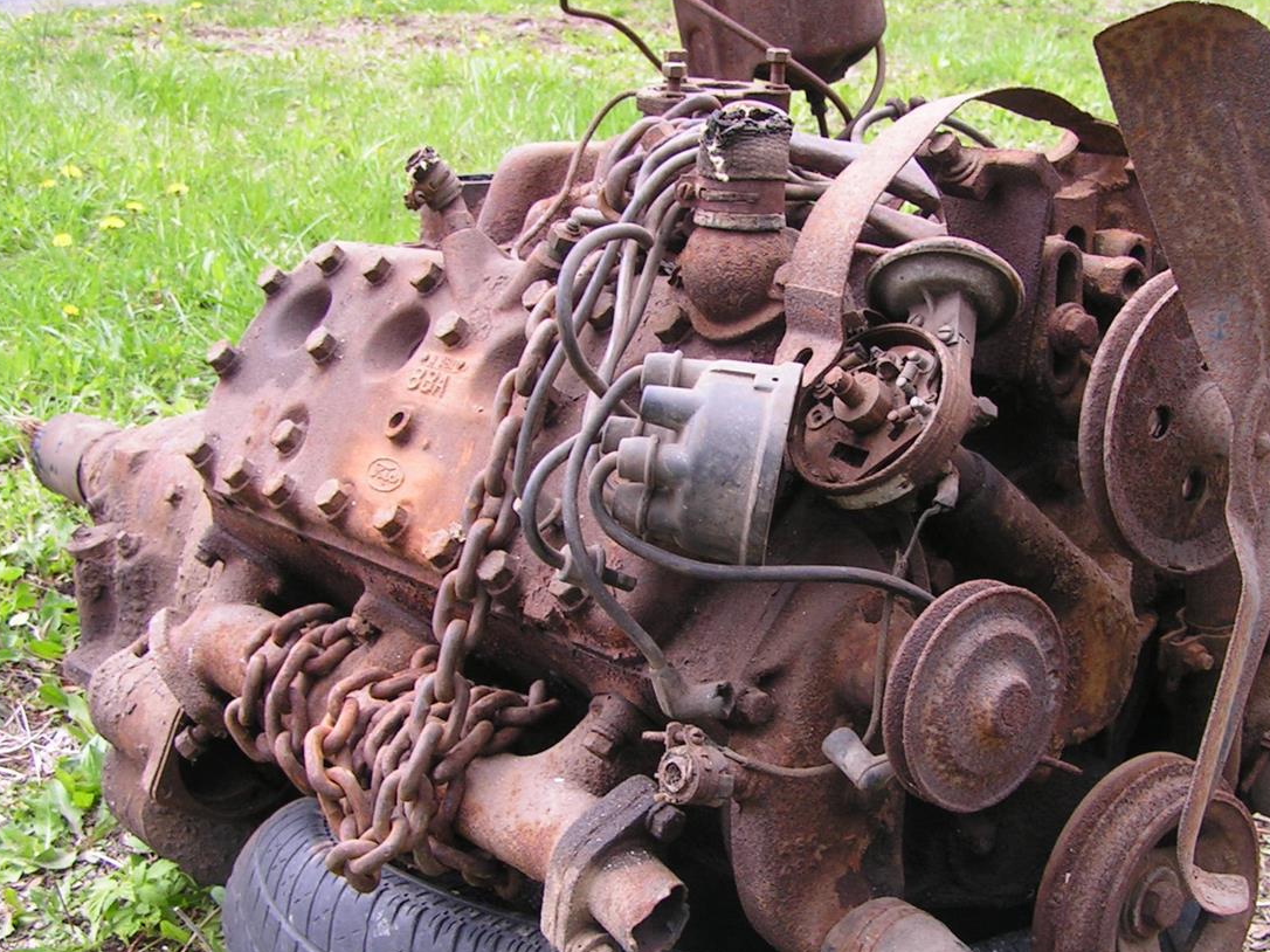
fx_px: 2054
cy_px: 537
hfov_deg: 34.0
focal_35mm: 56
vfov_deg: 26.1
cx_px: 849
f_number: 3.2
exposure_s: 1/50
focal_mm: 6.3
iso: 50
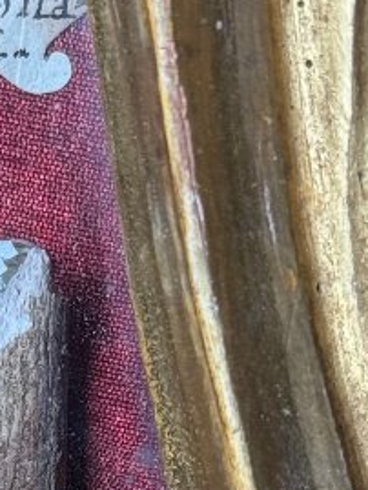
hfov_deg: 6.9
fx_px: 3031
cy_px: 616
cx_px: -107
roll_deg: +0.1
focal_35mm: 214
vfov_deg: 9.1
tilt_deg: -12.4
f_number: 1.78
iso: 80
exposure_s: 1/119
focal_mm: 6.76
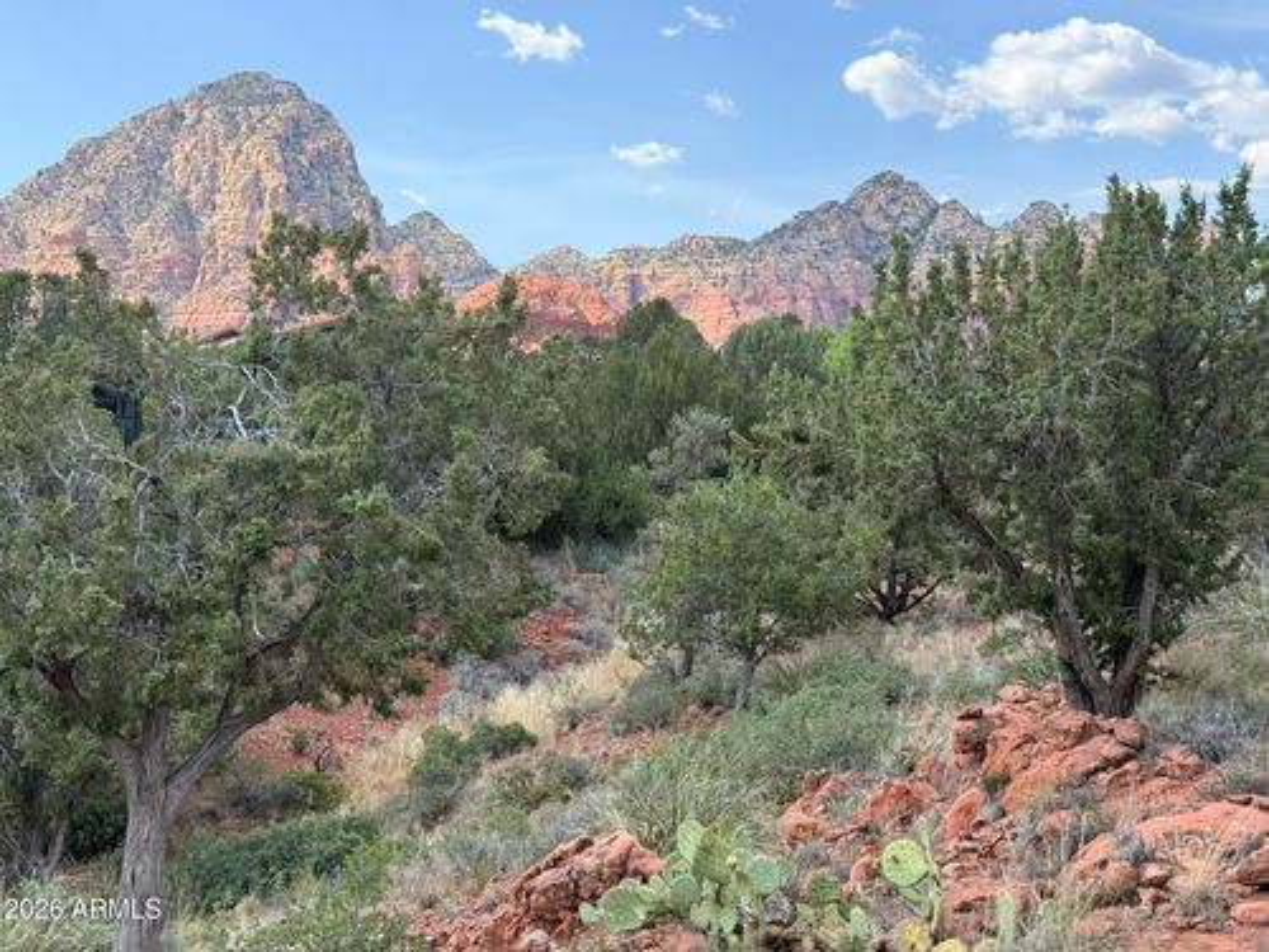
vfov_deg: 30.3
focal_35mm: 48
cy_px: 476
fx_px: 1760
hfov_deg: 39.7
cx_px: 634
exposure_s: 1/1795
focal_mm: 6.76
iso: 80
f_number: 1.78
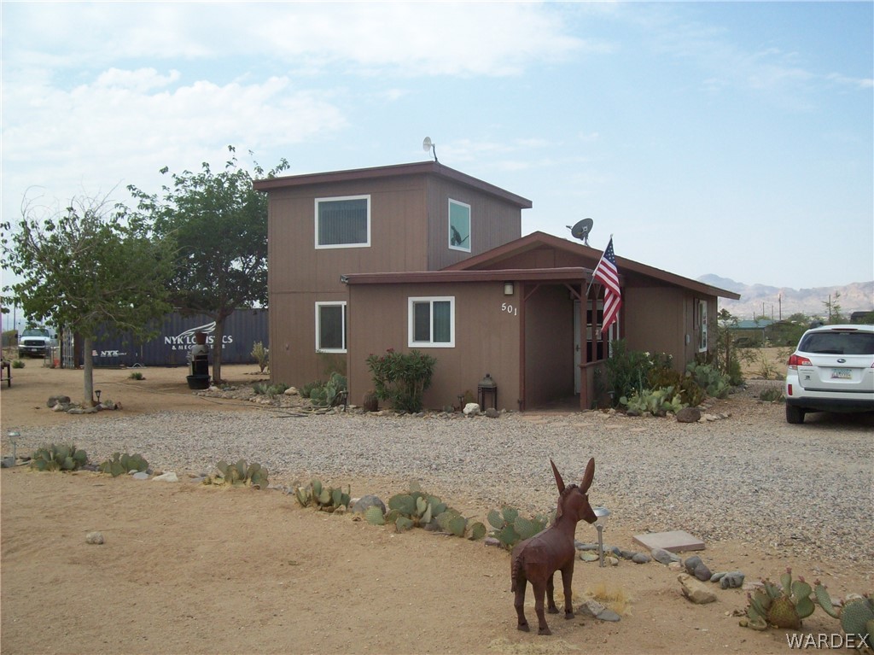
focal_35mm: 36
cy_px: 328
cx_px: 437
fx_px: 909
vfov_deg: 39.6
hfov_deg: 51.4
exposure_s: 1/428
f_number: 4.8
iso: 80
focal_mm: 6
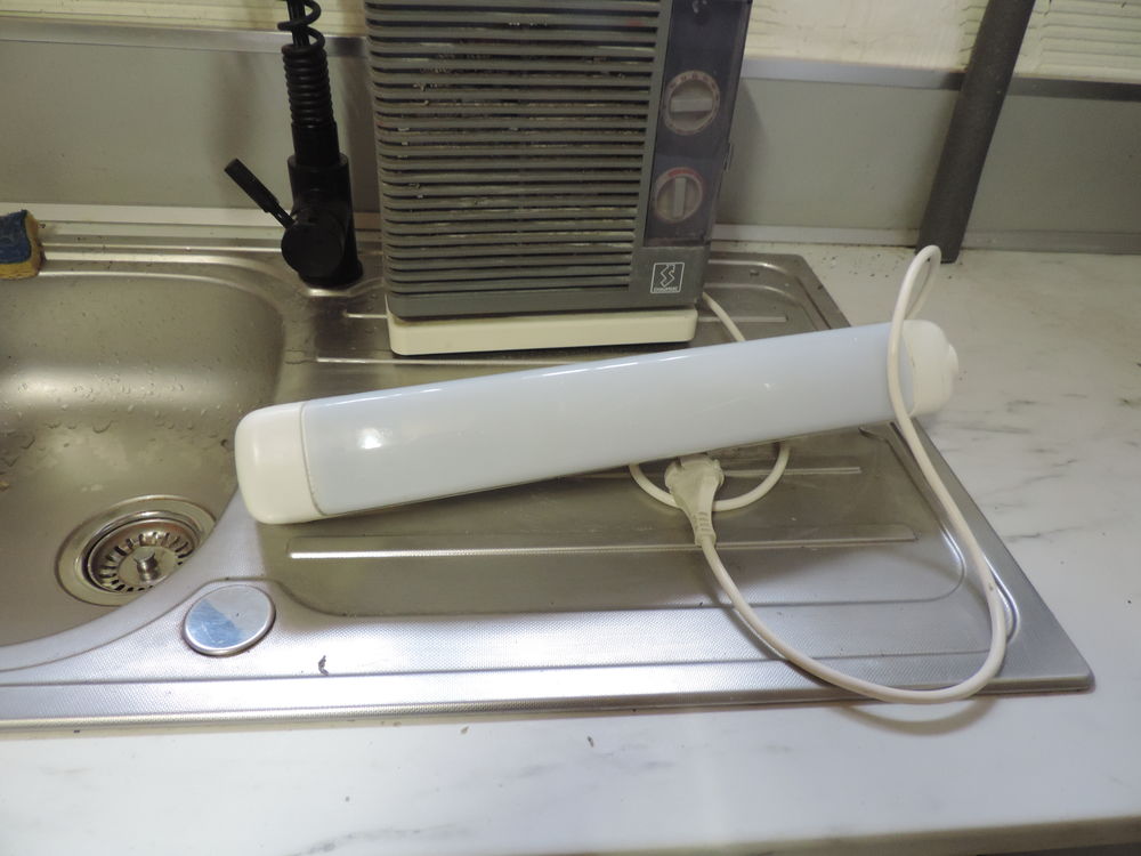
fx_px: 791
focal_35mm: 24
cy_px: 428
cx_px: 570
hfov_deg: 71.6
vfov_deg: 56.8
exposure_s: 1/8
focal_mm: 4.3
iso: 450
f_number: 3
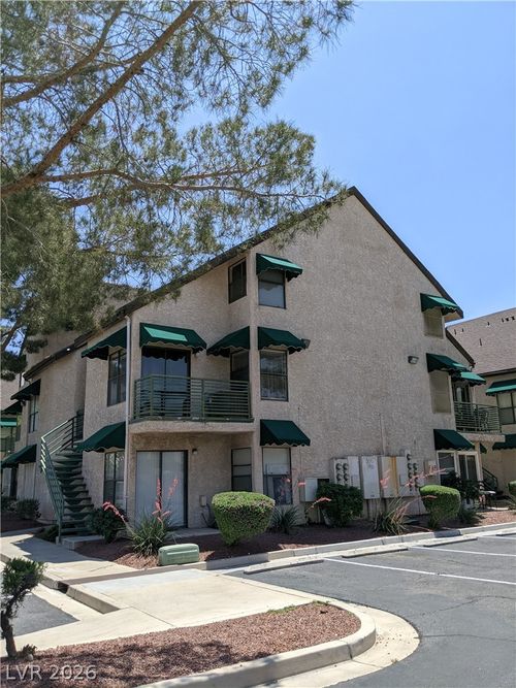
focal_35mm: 27
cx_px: 258
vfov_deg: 65.3
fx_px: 537
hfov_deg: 51.3
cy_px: 344
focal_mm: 4.44
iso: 61
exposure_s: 1/2933
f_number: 1.8
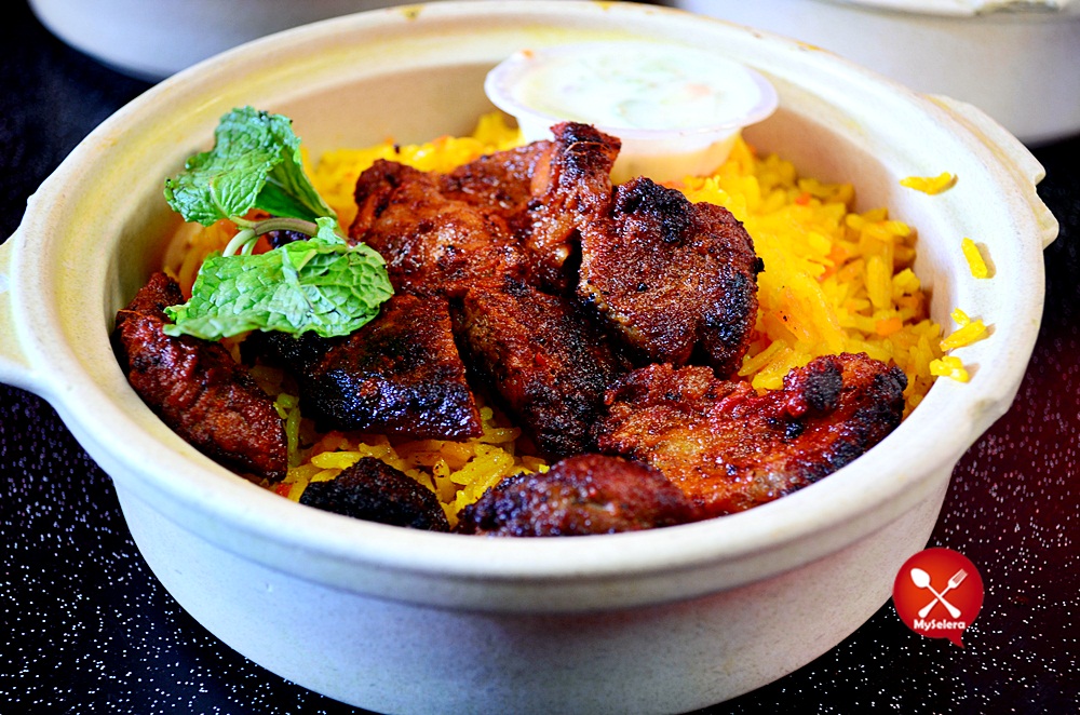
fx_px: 1616
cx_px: 540
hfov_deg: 36.9
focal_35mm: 54
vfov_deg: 24.9
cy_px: 358
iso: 400
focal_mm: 36
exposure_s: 1/8
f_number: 5
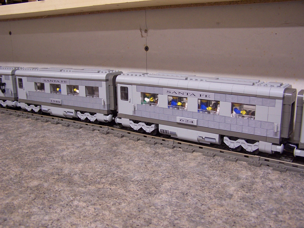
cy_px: 114
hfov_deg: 49.0
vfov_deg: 37.7
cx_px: 152
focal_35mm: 38
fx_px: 334
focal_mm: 6.3
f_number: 2.8
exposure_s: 1/8
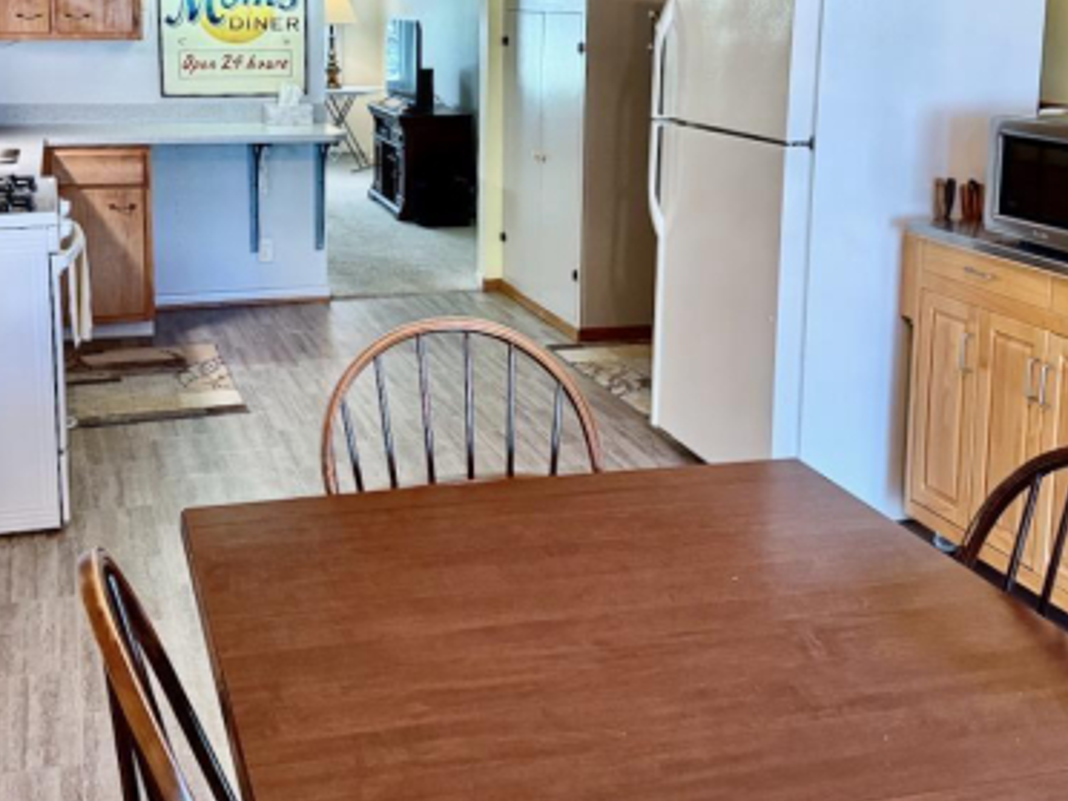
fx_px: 1327
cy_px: 189
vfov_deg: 32.9
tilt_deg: -8.3
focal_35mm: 43
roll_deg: +2.0
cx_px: 438
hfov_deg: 43.7
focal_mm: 6.76
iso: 400
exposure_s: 1/60
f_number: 1.78
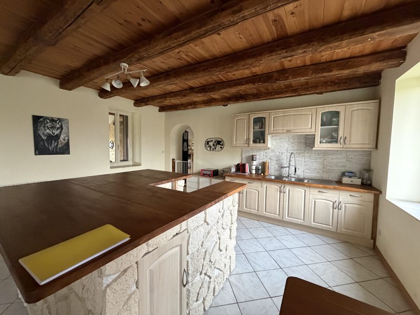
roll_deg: -0.8
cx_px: 210
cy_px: 158
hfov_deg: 102.1
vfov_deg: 85.7
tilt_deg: -3.4
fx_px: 170
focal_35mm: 14
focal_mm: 2.22
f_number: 2.2
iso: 640
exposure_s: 1/60
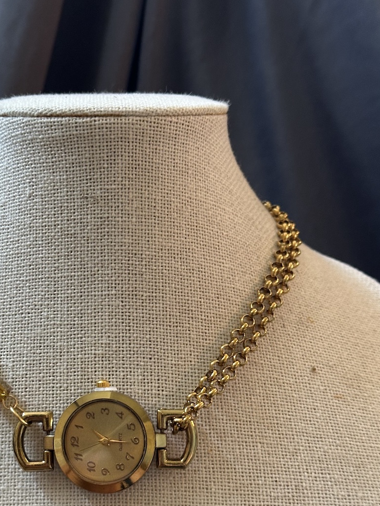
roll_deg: -2.5
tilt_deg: -8.4
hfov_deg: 21.8
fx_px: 981
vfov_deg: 28.9
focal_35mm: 67
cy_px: 301
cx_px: 117
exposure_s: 1/33
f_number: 1.78
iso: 320
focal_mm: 6.86
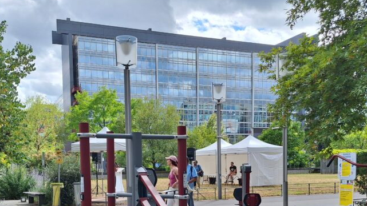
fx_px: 389
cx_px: 159
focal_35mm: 40
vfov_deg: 28.4
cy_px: 192
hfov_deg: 50.3
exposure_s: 1/1164
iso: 40
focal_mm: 5.54
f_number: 1.8
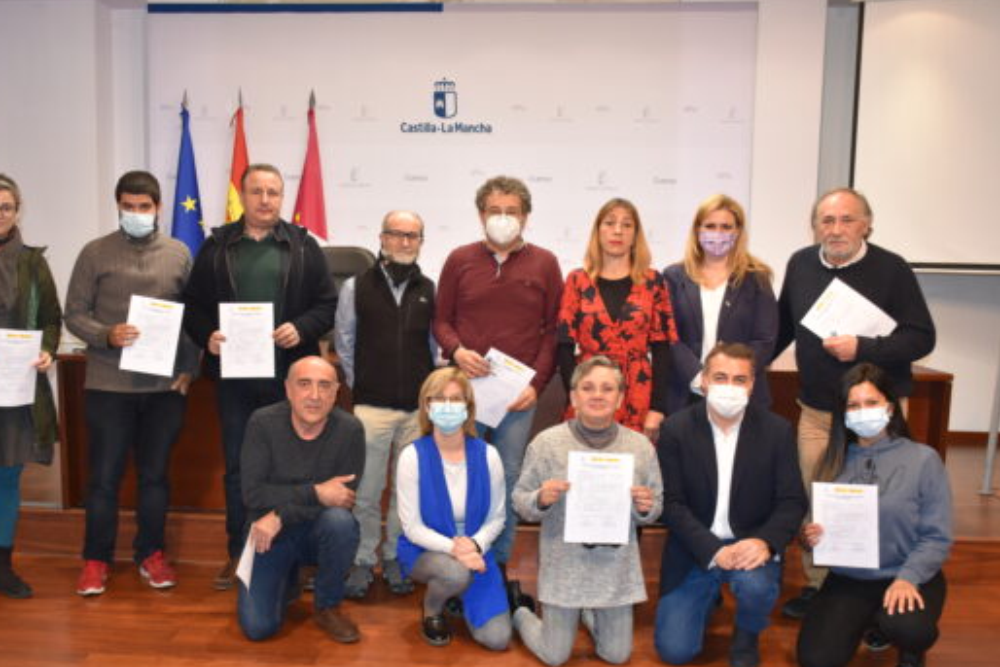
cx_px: 436
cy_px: 381
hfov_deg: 54.3
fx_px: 972
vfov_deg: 37.8
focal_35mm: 35
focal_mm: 20
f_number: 5
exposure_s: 1/100
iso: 800
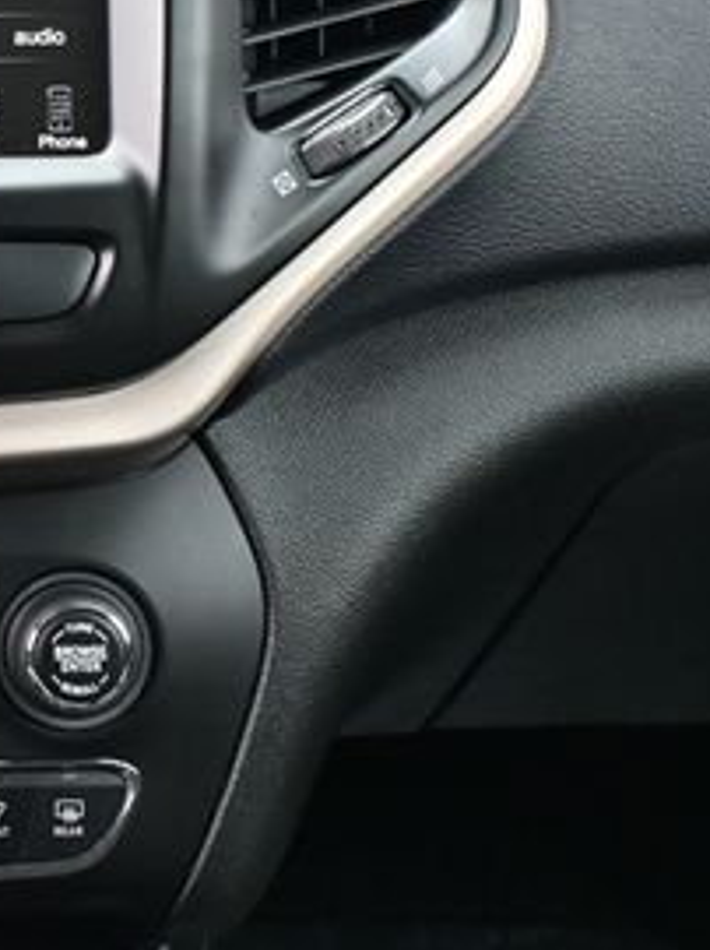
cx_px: -221
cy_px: 271
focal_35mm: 99
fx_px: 2716
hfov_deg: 14.3
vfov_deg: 19.7
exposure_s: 1/125
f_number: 4.8
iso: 1400
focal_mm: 29
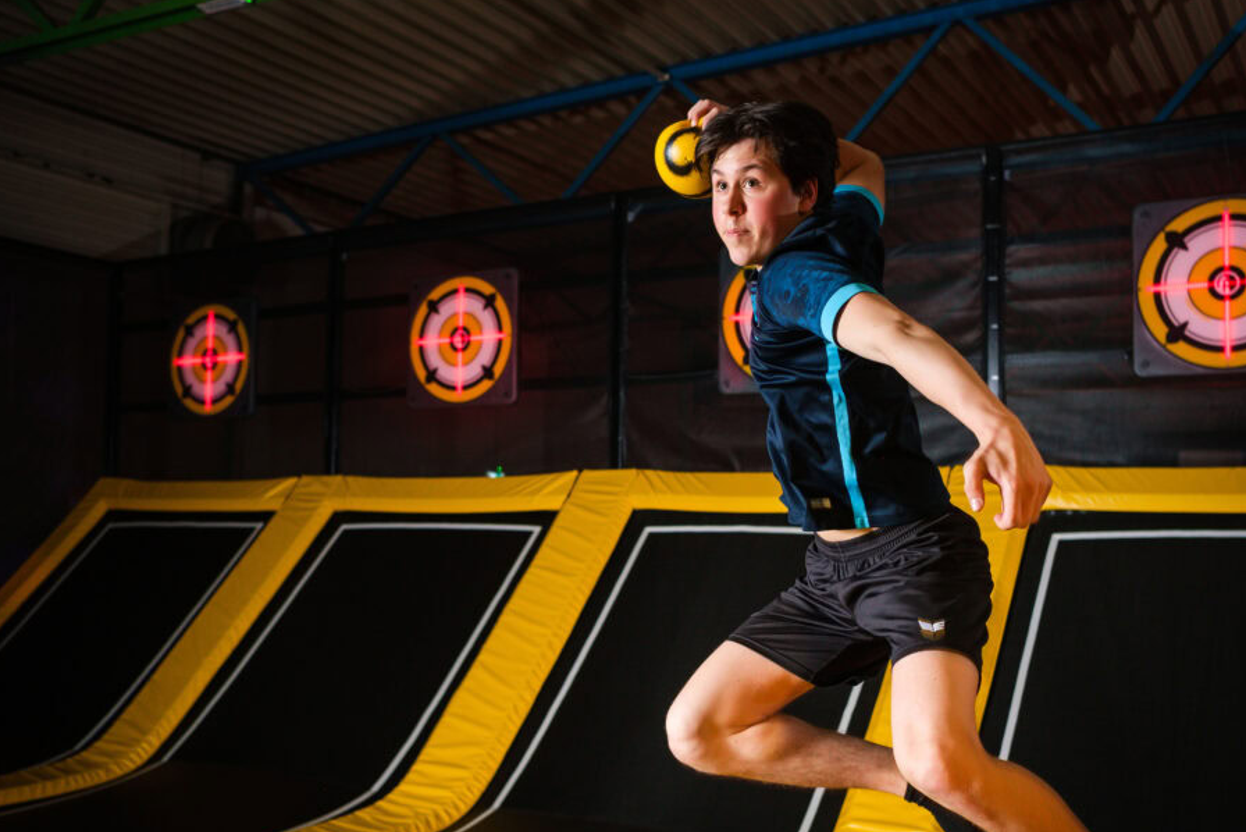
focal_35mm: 40
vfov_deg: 33.4
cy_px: 467
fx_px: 1385
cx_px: 640
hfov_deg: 48.4
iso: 800
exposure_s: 1/125
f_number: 2.8
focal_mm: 23
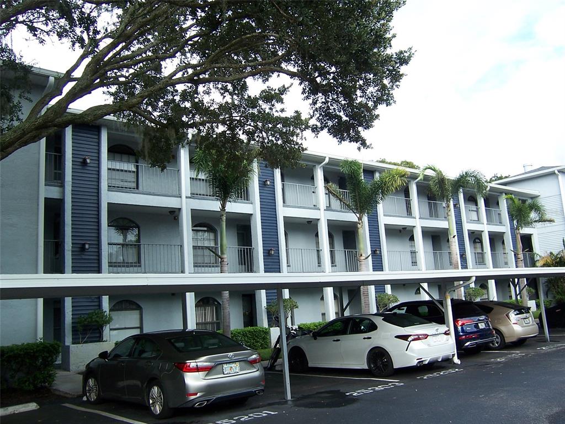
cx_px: 282
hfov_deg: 55.4
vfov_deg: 42.9
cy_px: 212
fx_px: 539
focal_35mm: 33
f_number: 3.4
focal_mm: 5.5
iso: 80
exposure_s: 1/250
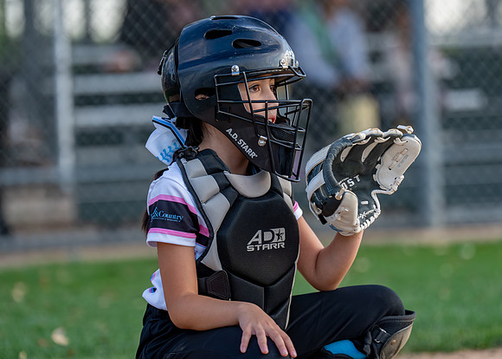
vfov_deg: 7.0
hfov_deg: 9.7
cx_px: 259
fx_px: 2945
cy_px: 168
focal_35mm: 207
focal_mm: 150
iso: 400
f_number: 2.8
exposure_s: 1/1000
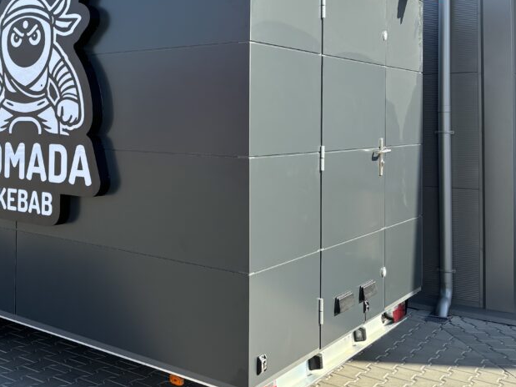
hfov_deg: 41.7
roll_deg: -1.6
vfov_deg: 33.1
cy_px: 112
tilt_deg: +2.3
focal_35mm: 43
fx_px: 641
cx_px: 92
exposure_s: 1/1279
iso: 50
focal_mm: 5.96
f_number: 1.6
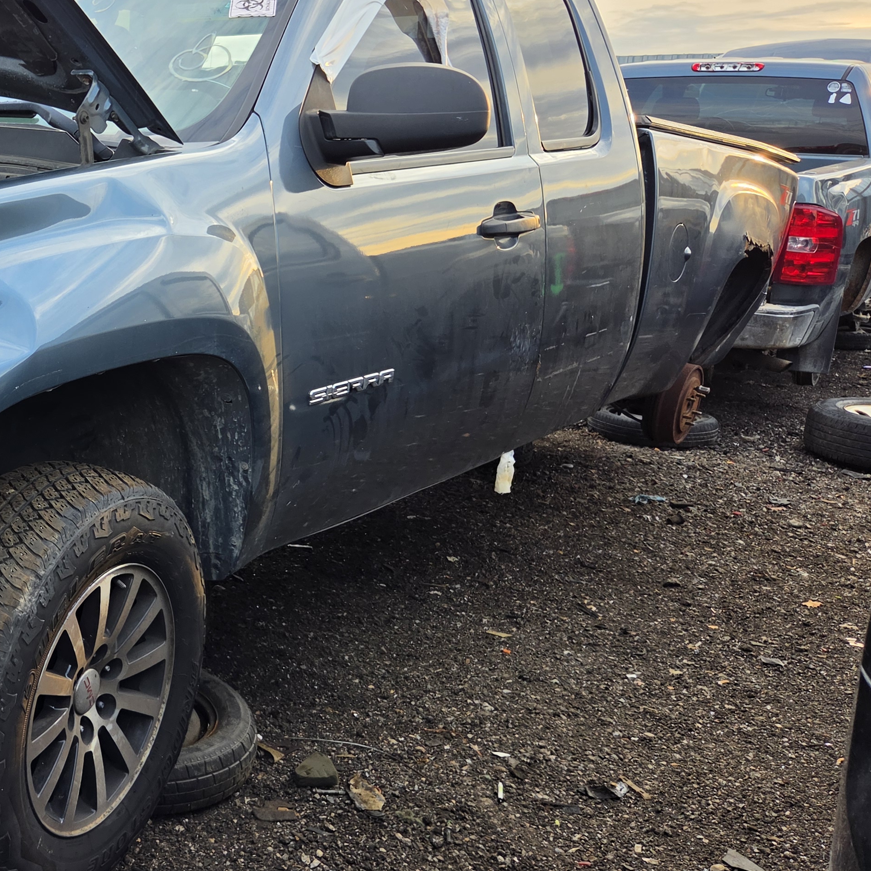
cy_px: 399
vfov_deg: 39.1
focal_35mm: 43
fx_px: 1224
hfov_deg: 35.7
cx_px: 18
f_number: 1.8
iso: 32
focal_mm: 5.4
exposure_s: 1/180
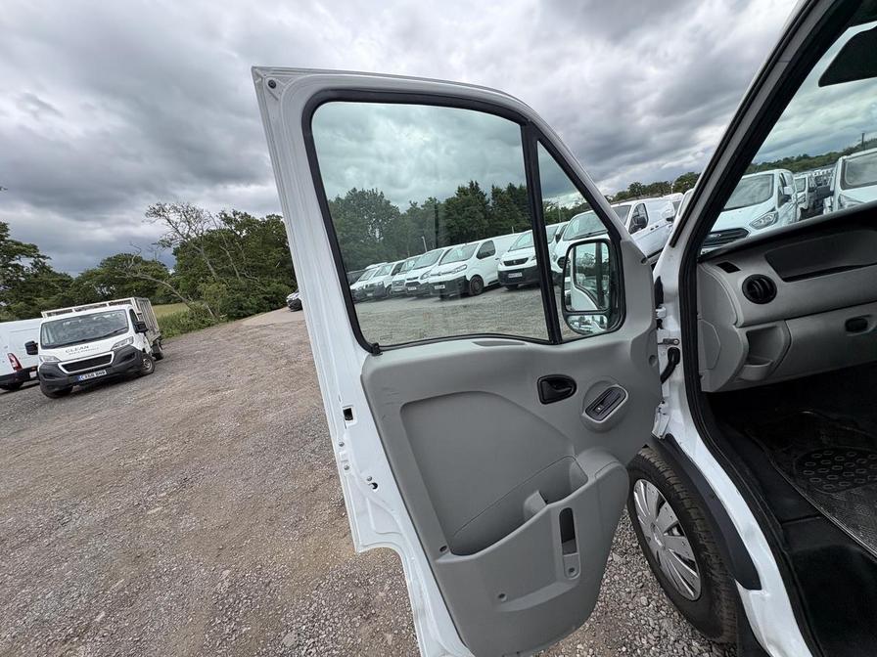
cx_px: 438
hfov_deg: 102.1
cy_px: 328
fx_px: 355
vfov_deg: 85.7
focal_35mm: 14
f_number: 2.2
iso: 40
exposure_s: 1/681
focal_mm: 2.22
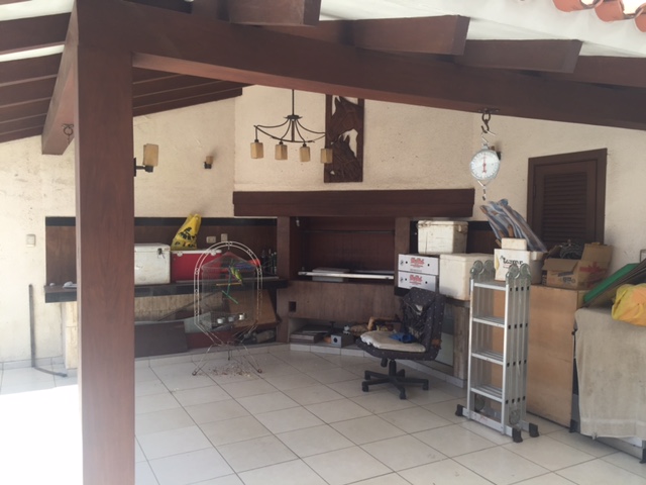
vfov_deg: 48.2
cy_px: 242
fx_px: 541
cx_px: 323
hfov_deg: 61.7
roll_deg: -1.1
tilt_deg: -2.2
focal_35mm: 29
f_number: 2.2
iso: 32
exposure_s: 1/527
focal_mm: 4.15
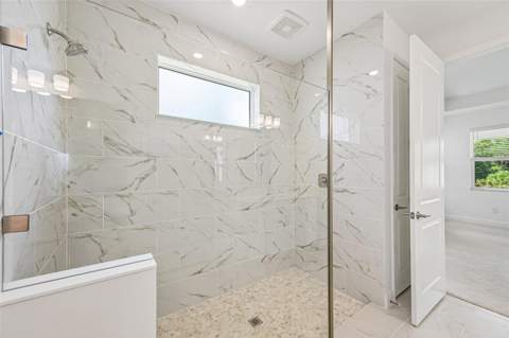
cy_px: 169
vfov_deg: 81.1
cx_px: 254
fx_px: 198
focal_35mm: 14
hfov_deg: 104.3
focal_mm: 14
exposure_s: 1/80
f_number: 8
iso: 400
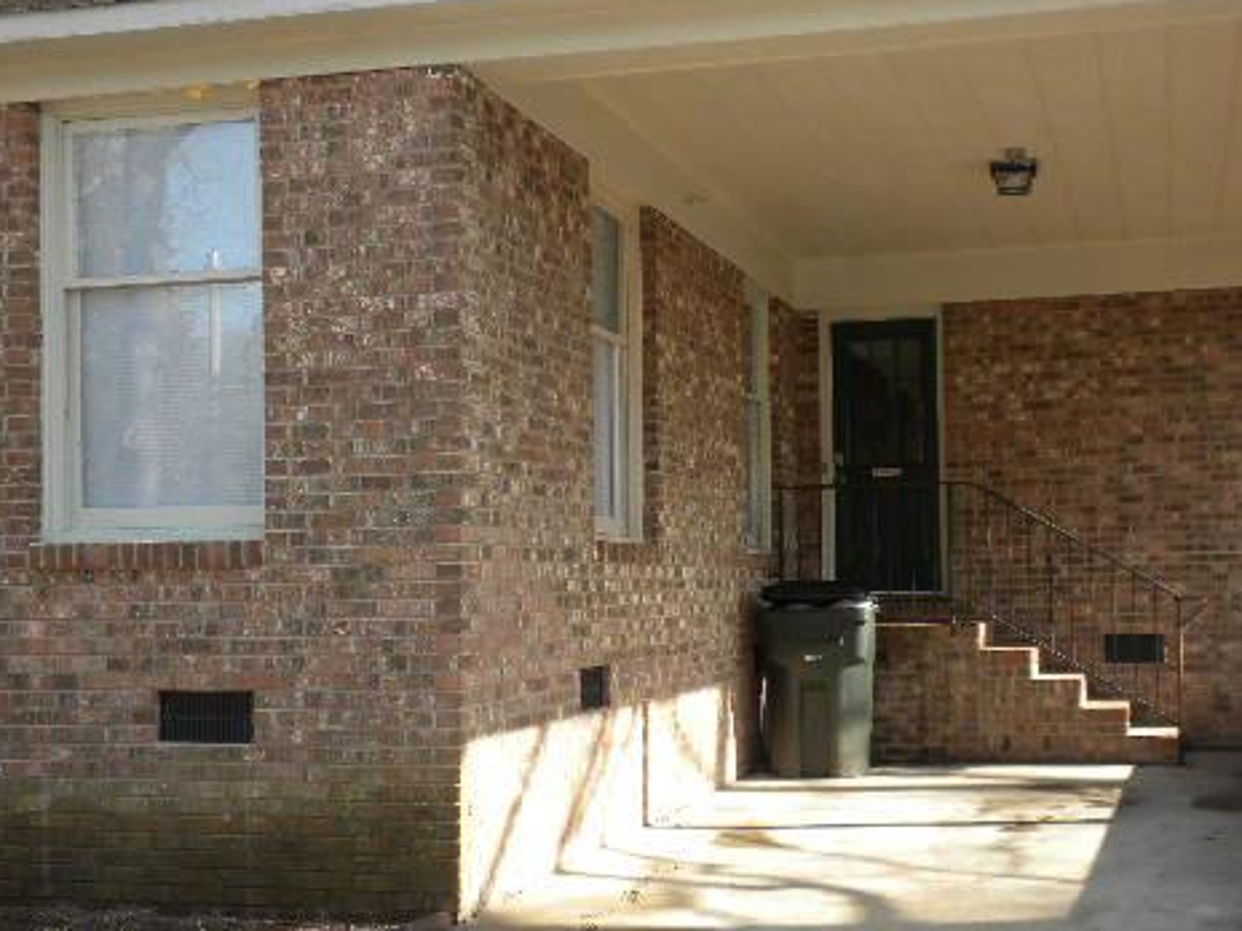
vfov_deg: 28.5
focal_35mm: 51
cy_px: 506
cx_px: 779
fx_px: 1830
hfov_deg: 37.3
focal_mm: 6.6
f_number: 3.5
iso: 90
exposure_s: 1/208
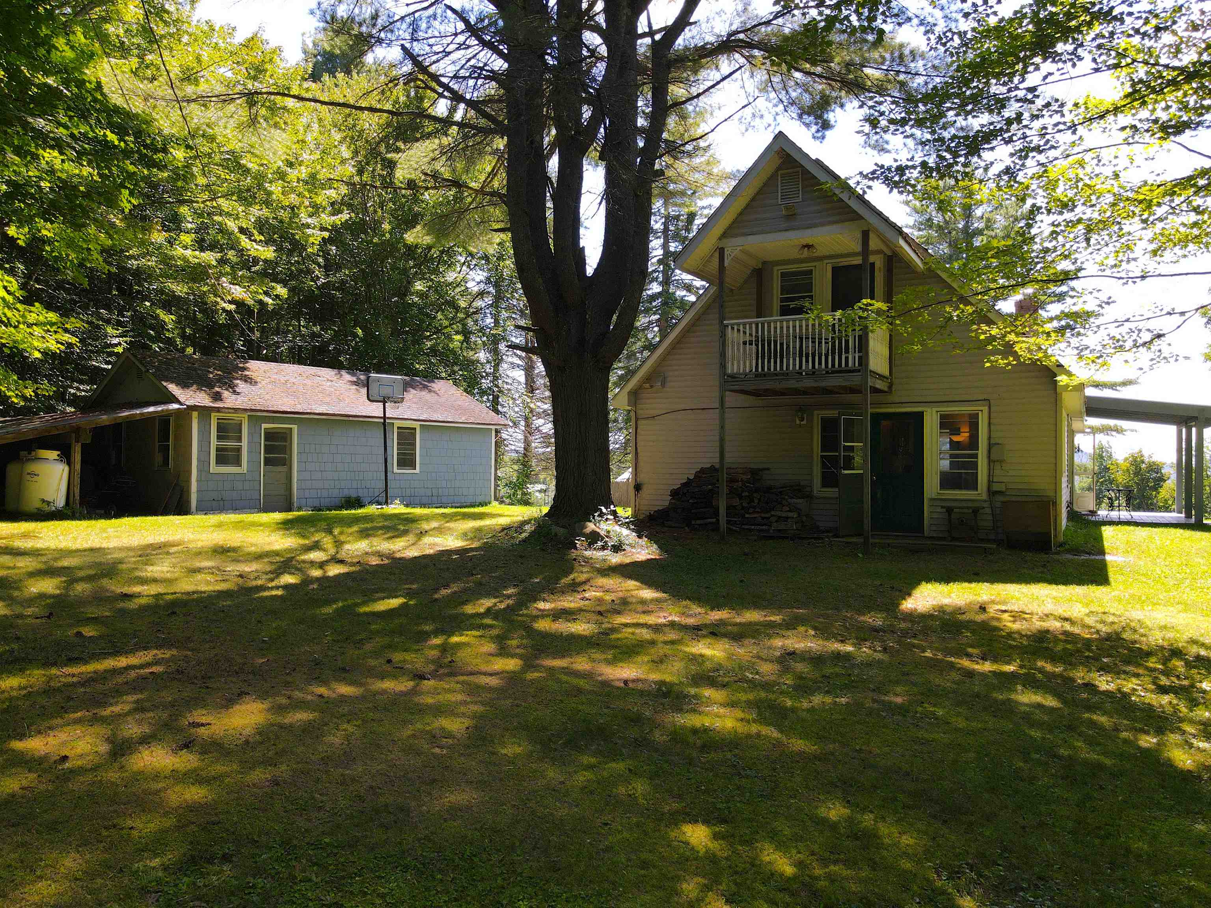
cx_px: 606
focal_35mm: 24
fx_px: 840
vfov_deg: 56.8
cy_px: 454
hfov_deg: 71.6
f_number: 2.8
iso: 200
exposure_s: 1/15
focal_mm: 4.5
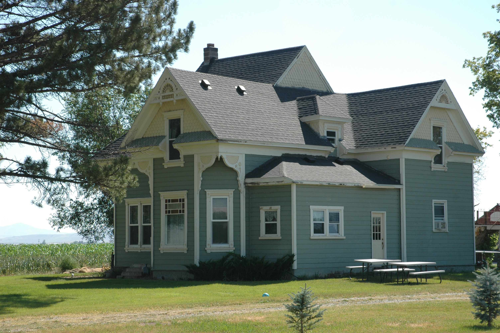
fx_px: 1041
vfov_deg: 18.1
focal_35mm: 75
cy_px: 166
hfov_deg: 27.0
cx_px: 250
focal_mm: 50
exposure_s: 1/320
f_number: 9
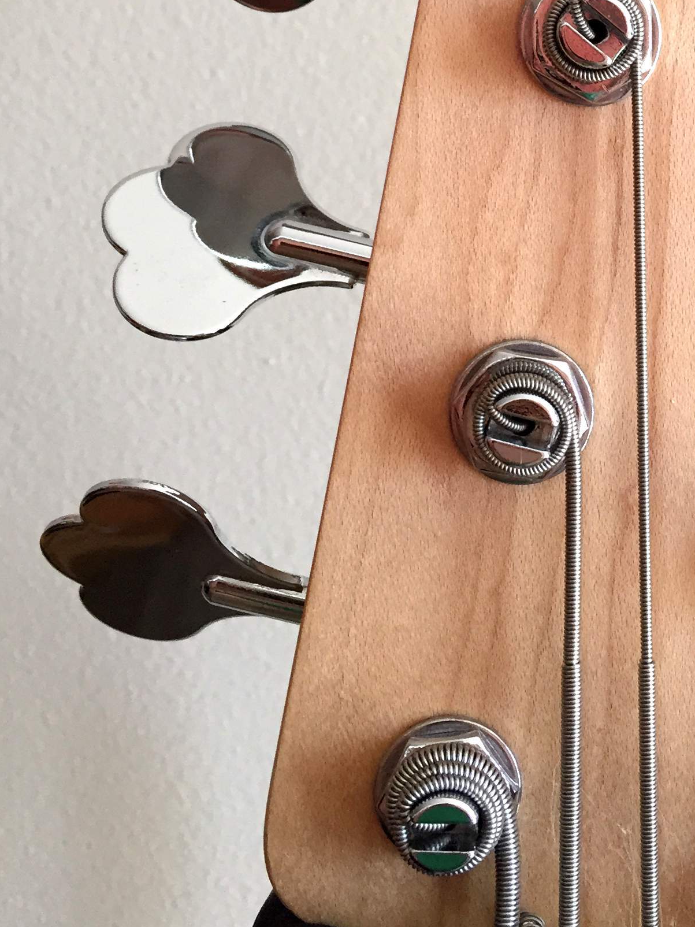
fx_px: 1579
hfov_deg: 23.9
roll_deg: +0.6
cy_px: 134
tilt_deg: -10.0
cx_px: 668
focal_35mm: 59
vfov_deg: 31.5
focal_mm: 4.15
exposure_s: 1/30
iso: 50
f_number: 2.2
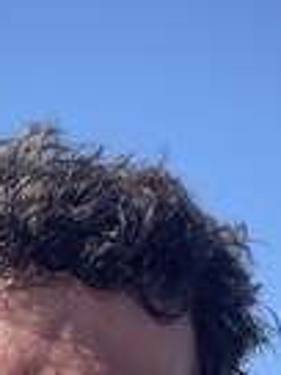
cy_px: 518
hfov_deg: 12.0
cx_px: -201
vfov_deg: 16.0
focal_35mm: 115
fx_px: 1245
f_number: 2.2
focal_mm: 2.71
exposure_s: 1/964
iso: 25
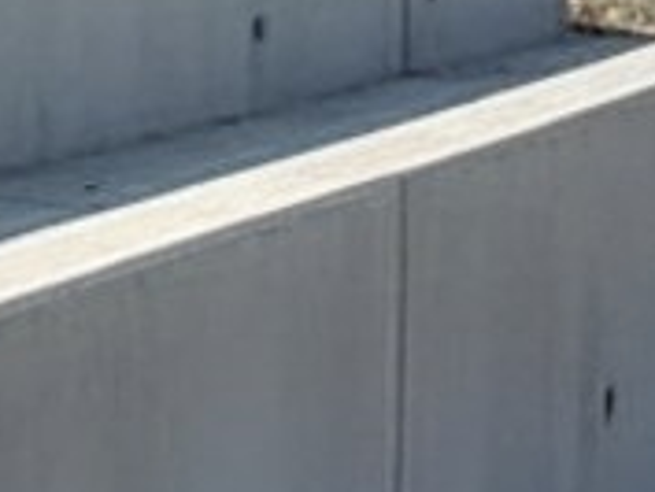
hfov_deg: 10.8
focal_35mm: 156
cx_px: -892
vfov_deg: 9.5
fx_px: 2954
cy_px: 192
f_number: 1.8
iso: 1473
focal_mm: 6.4
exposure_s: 1/1984
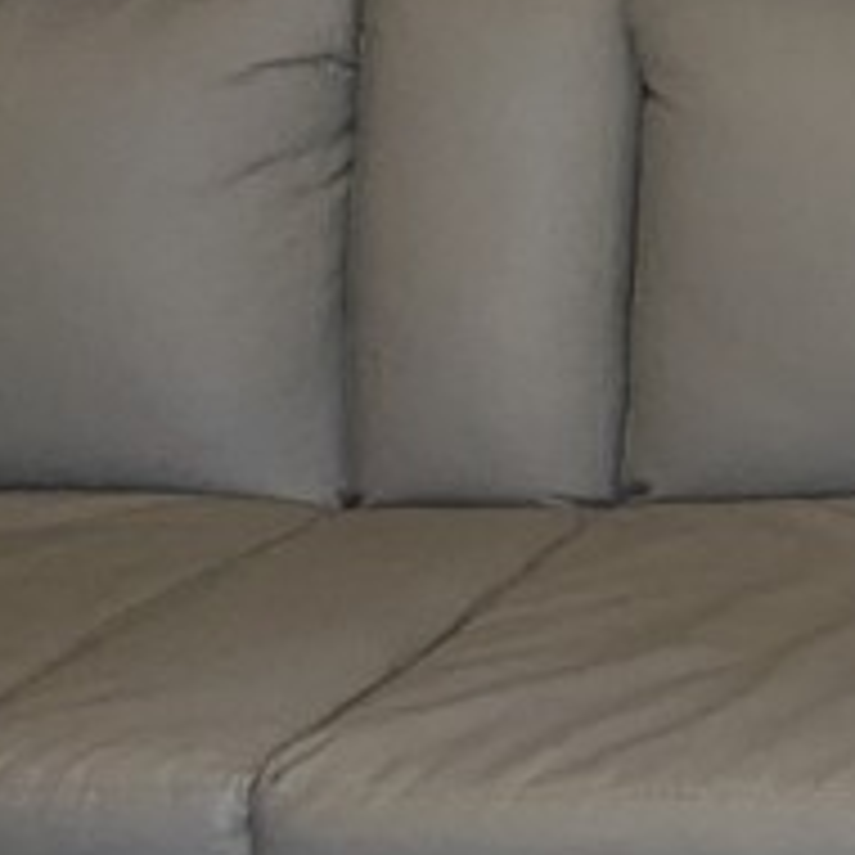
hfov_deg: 13.7
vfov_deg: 16.6
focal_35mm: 104
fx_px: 2906
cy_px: 184
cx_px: 1829
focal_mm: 2.35
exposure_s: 1/369
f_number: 2.2
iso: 241
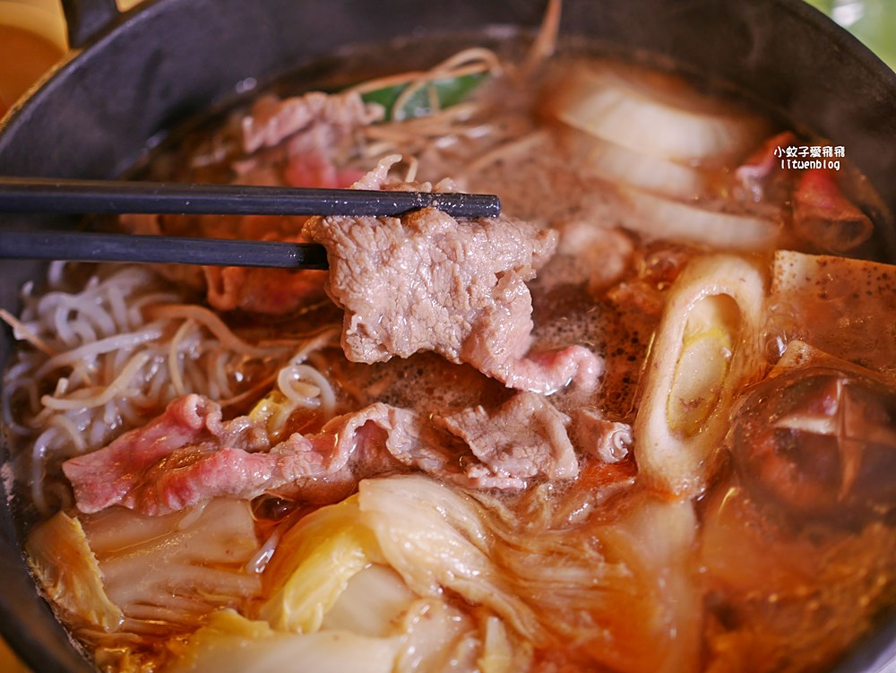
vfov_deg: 29.1
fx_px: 1295
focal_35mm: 50
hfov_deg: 38.2
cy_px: 336
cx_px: 448
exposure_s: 1/60
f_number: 1.8
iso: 250
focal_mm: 25
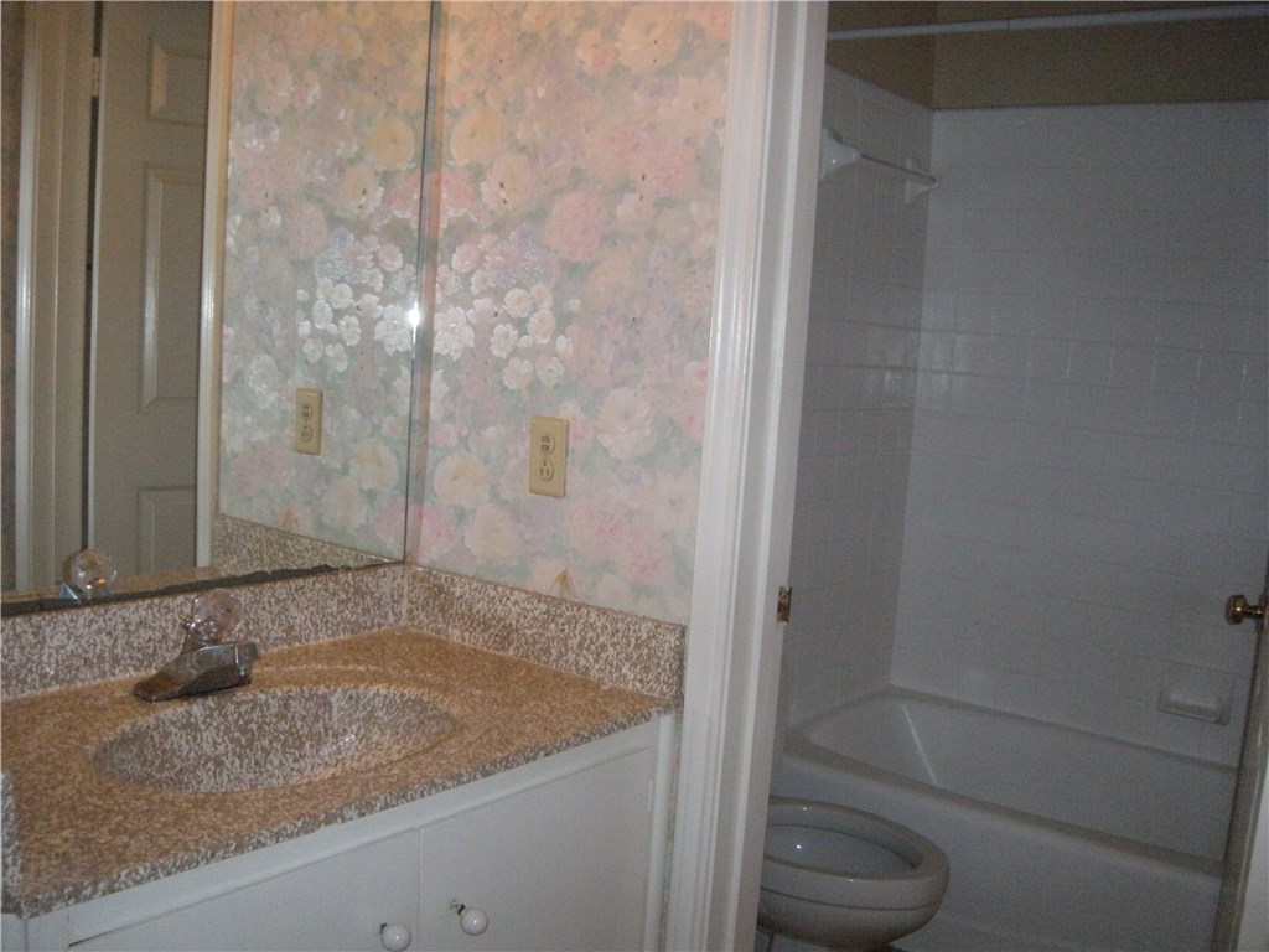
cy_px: 476
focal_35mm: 35
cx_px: 634
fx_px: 1283
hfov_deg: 52.6
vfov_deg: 40.7
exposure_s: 1/60
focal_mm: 5.9
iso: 400
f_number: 3.8
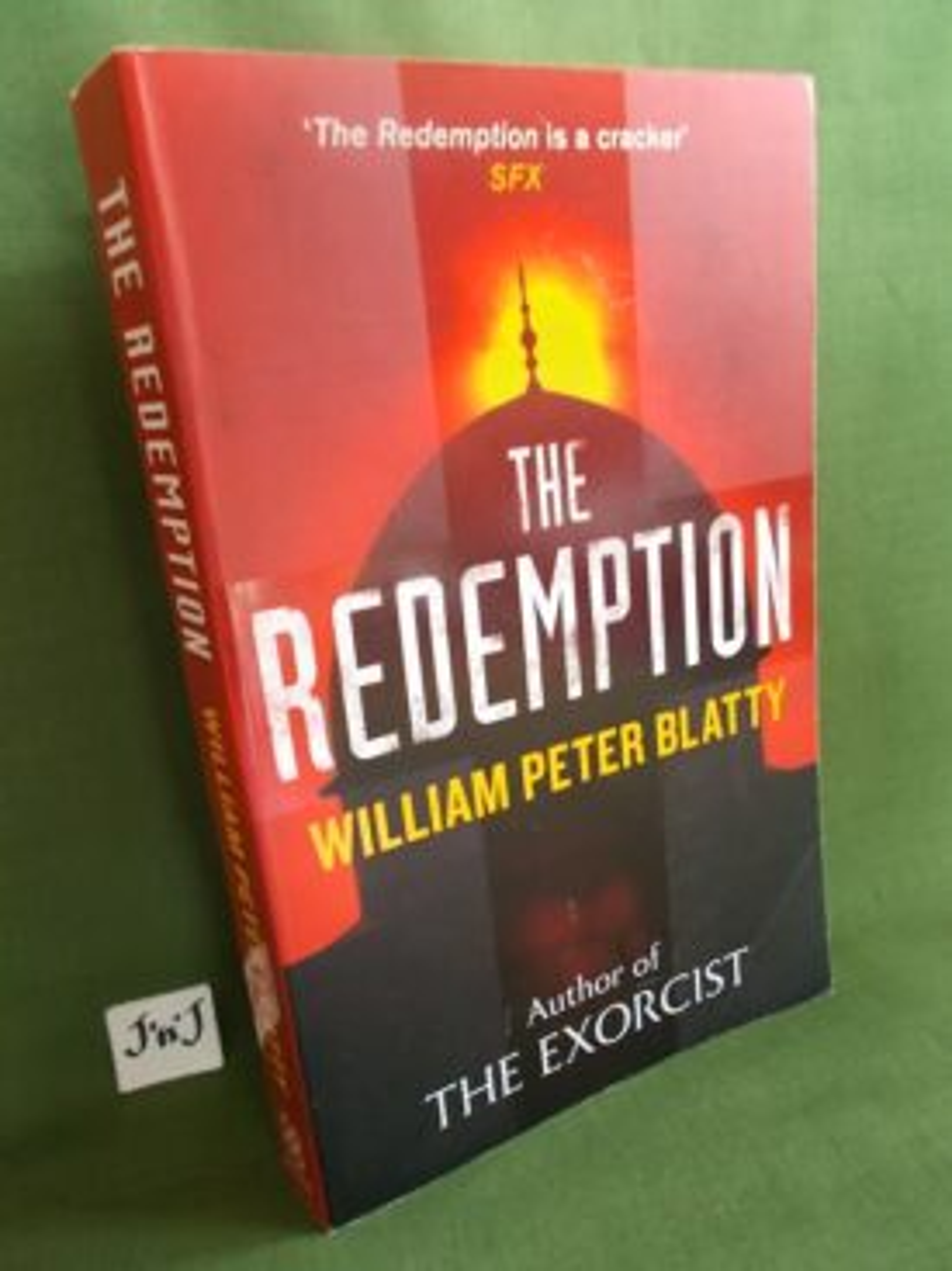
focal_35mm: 26
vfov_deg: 67.3
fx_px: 954
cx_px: 476
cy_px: 636
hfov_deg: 53.0
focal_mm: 4.6
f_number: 3.2
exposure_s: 1/10
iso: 200
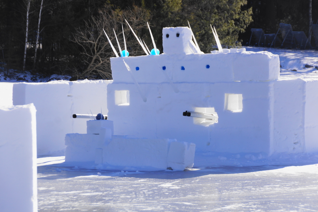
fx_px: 1396
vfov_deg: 8.7
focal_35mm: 158
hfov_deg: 13.0
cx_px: 167
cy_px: 107
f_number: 7.1
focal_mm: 100
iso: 100
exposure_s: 1/160
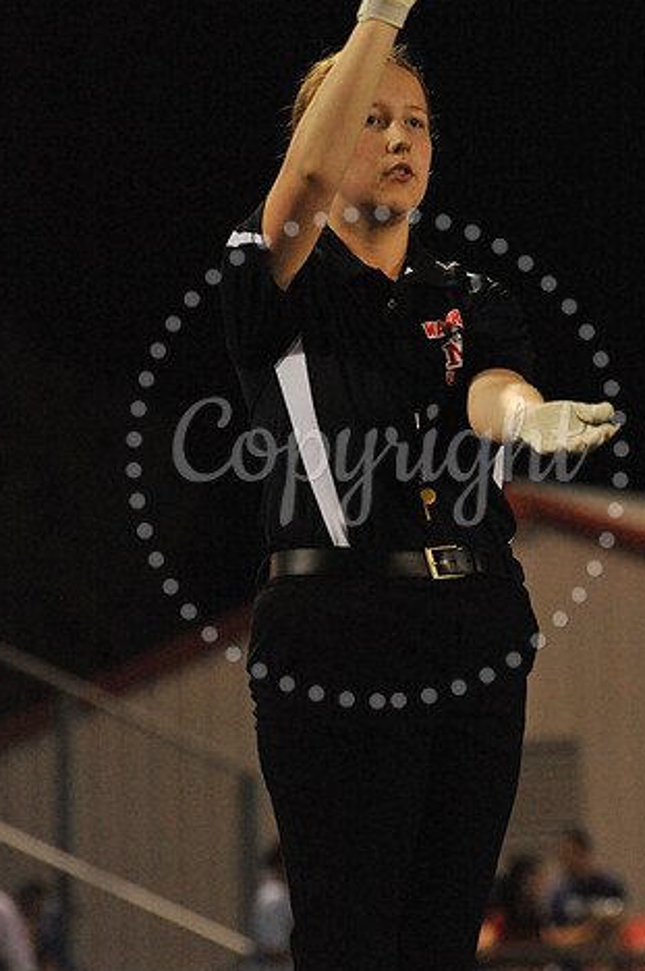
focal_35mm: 248
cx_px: 377
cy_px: 454
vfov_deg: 8.3
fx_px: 6679
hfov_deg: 5.5
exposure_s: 1/200
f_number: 5.6
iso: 6400
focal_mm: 200
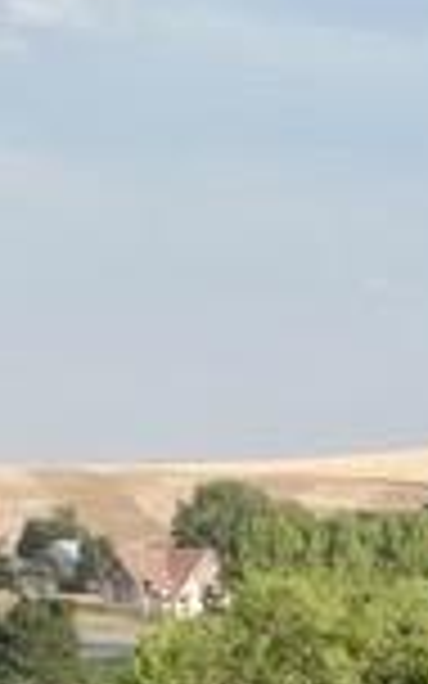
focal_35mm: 171
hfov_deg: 6.5
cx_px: 1577
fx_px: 3191
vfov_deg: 11.4
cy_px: 1213
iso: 100
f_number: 2.8
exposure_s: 1/1000
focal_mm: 12.29
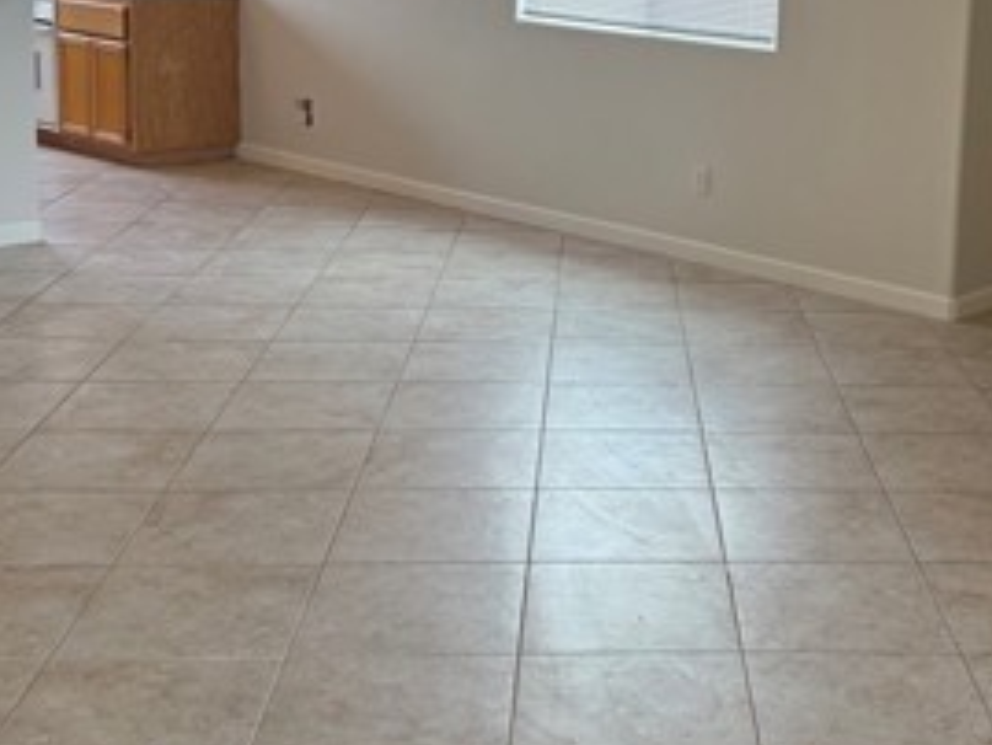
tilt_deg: -9.1
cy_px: 148
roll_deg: -2.3
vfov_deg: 25.2
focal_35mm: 57
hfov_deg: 33.0
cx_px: 756
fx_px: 1634
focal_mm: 6.76
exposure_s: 1/189
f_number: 1.78
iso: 160
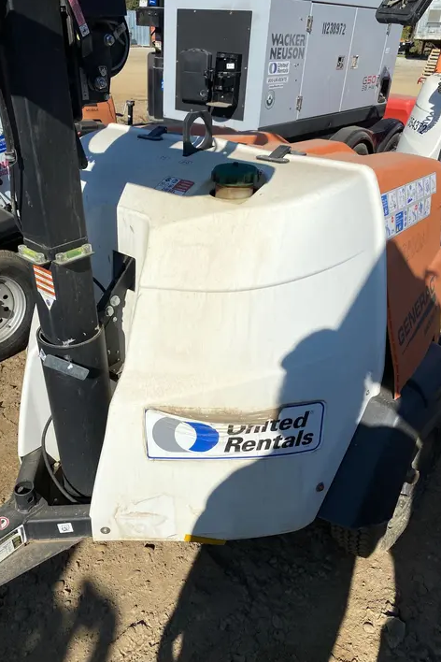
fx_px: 514
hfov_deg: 46.3
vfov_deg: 65.5
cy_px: 334
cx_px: 189
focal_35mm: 28
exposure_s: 1/7692
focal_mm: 4.25
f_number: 1.8
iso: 32
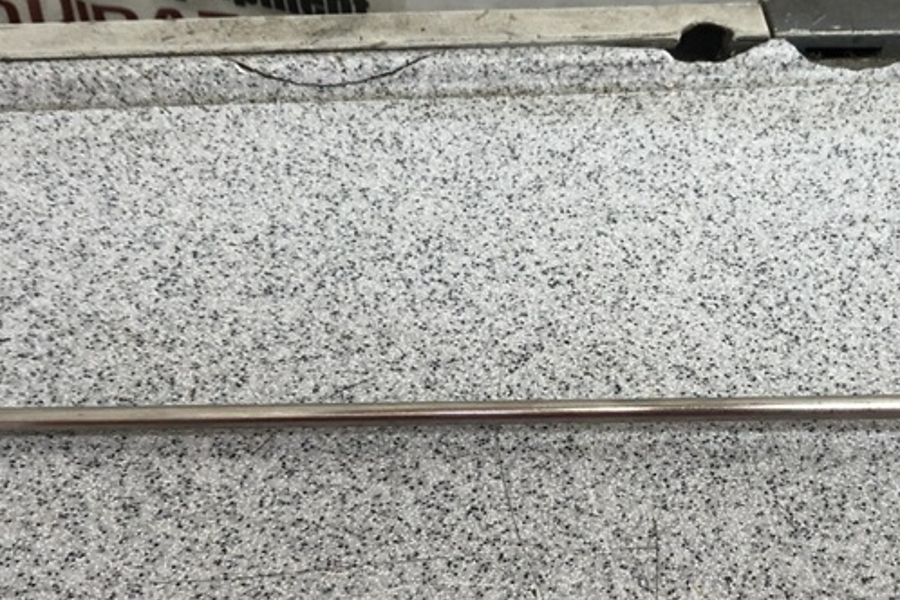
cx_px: 614
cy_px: 416
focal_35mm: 59
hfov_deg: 33.6
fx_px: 1475
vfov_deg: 22.9
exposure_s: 1/40
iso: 25
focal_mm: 3.99
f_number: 1.8
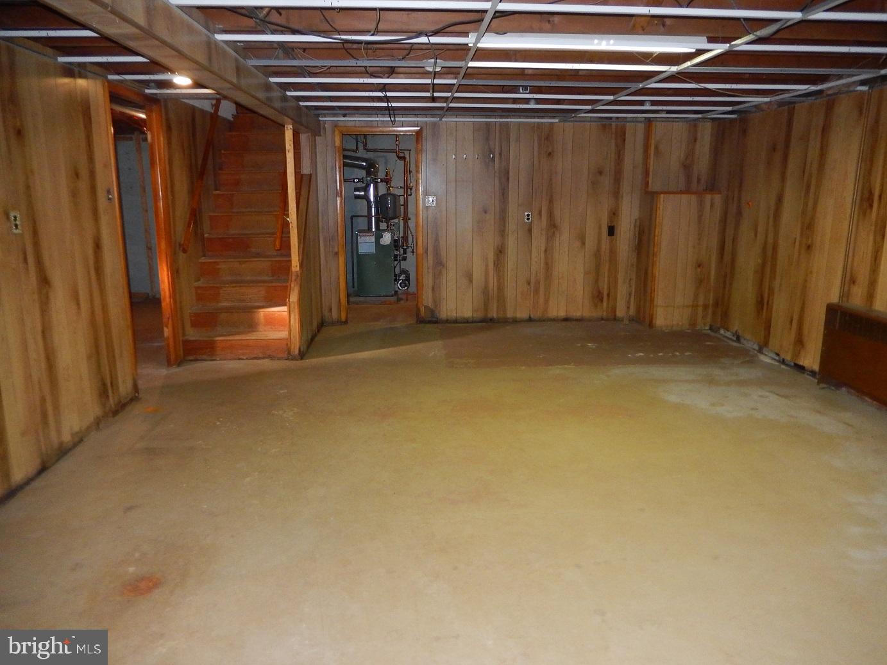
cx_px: 444
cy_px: 332
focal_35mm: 25
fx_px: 641
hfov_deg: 69.4
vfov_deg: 54.9
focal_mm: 4.5
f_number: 3.4
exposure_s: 1/30
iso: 500
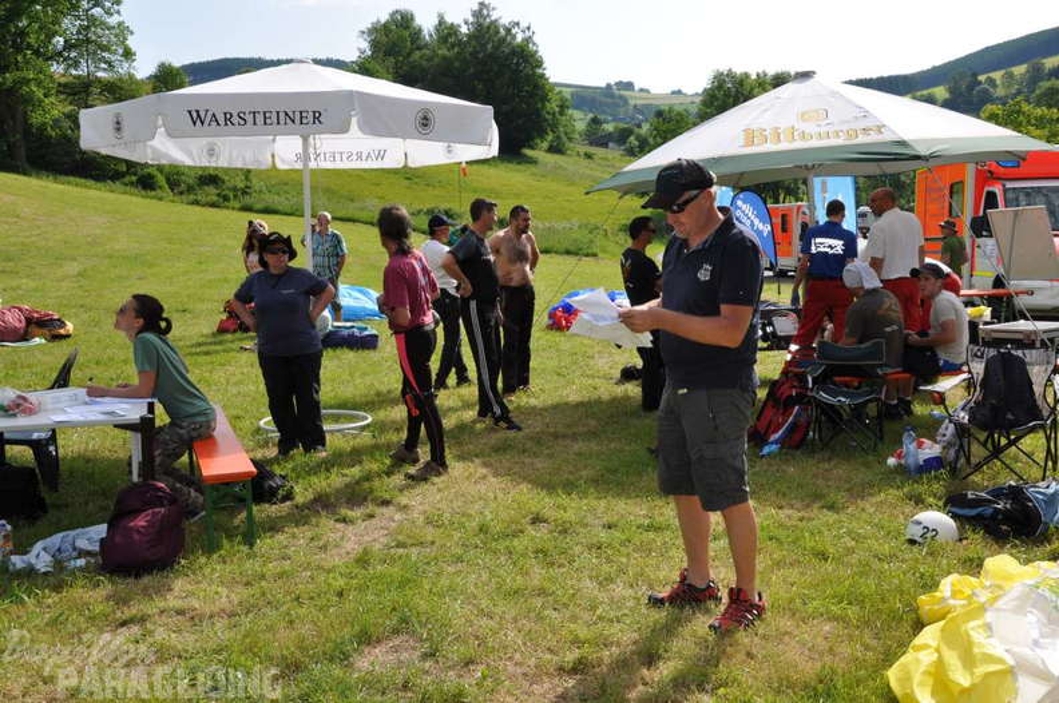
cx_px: 530
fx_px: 1058
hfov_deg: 53.2
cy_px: 352
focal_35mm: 36
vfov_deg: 36.8
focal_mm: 24
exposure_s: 1/200
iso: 200
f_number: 11
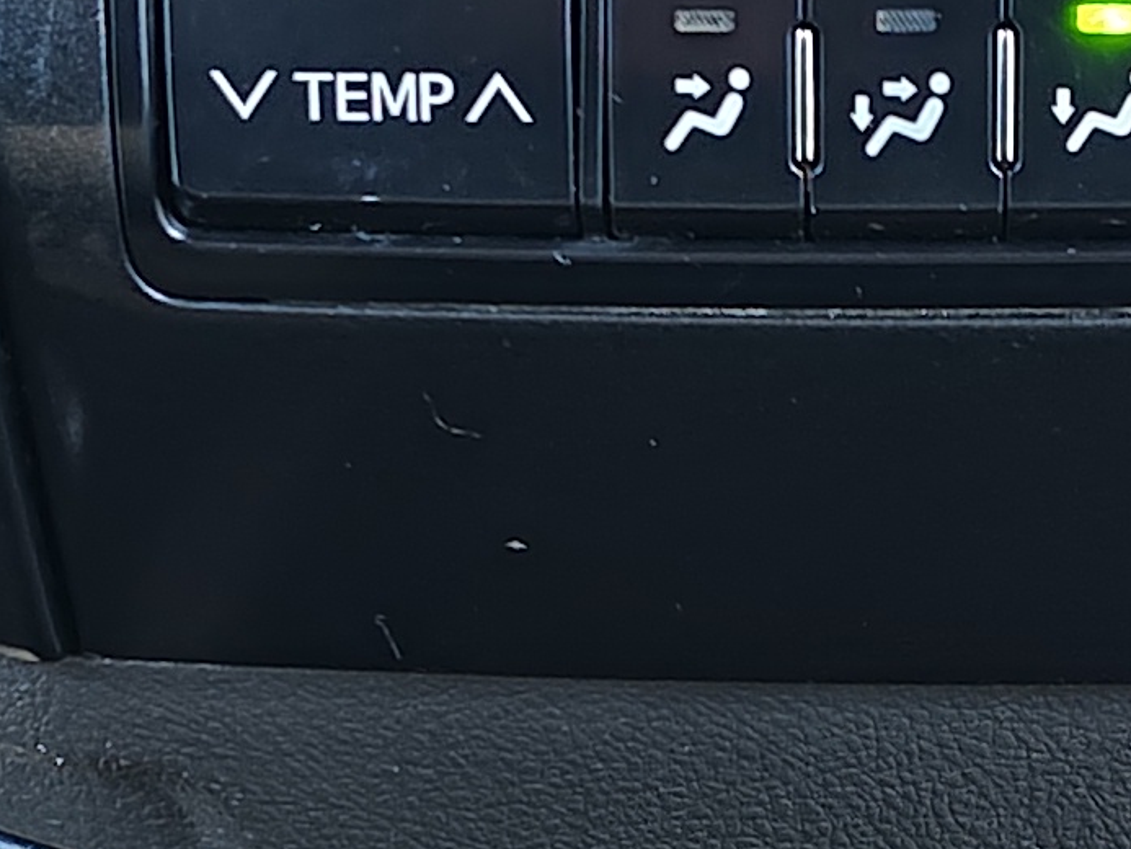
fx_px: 4444
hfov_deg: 14.4
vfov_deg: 10.8
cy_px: 870
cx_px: 847
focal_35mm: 136
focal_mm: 5.56
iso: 566
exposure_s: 1/20
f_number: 1.88
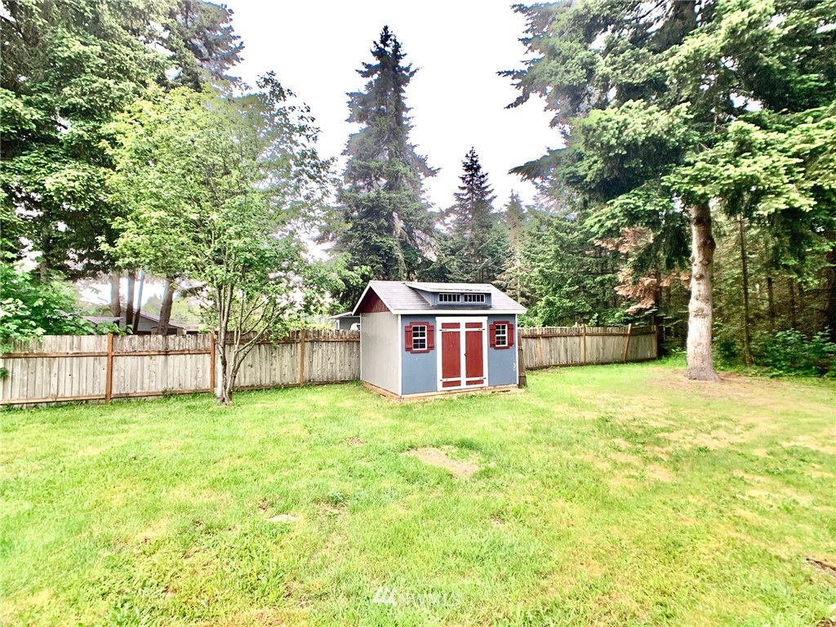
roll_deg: +0.2
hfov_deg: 67.3
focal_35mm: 26
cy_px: 314
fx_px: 628
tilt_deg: +2.8
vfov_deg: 53.1
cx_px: 418
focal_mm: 4.25
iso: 125
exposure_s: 1/60
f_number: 1.8
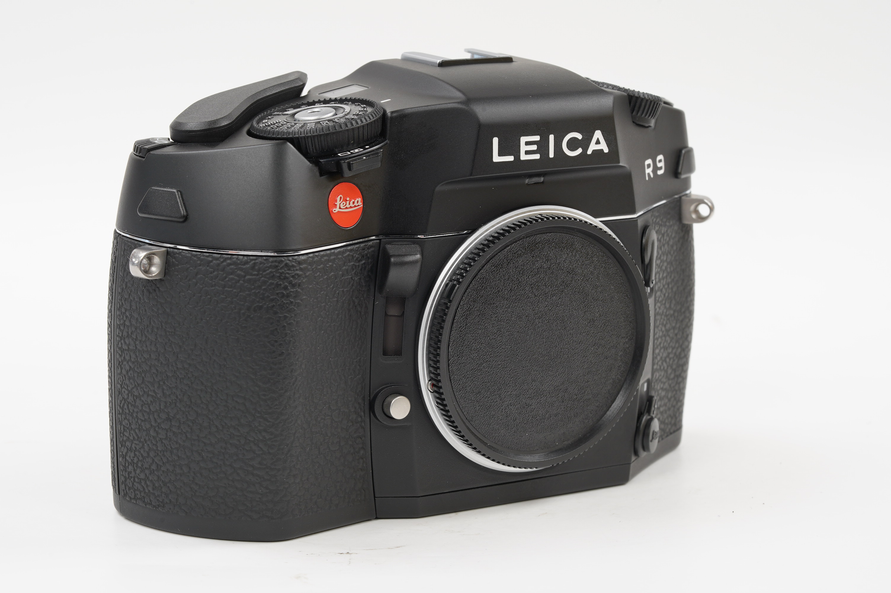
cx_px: 446
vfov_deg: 15.2
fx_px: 2226
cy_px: 296
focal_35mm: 90
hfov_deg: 22.6
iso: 200
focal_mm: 90
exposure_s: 1/1.25
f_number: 14
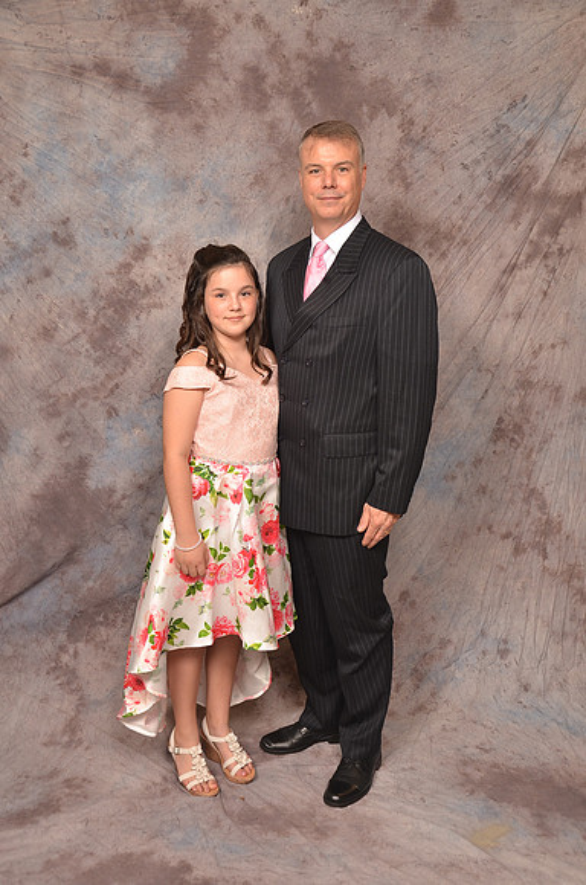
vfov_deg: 53.2
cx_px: 293
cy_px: 442
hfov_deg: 36.7
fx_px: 883
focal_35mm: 36
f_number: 5.6
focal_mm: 24
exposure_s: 1/60
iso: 200
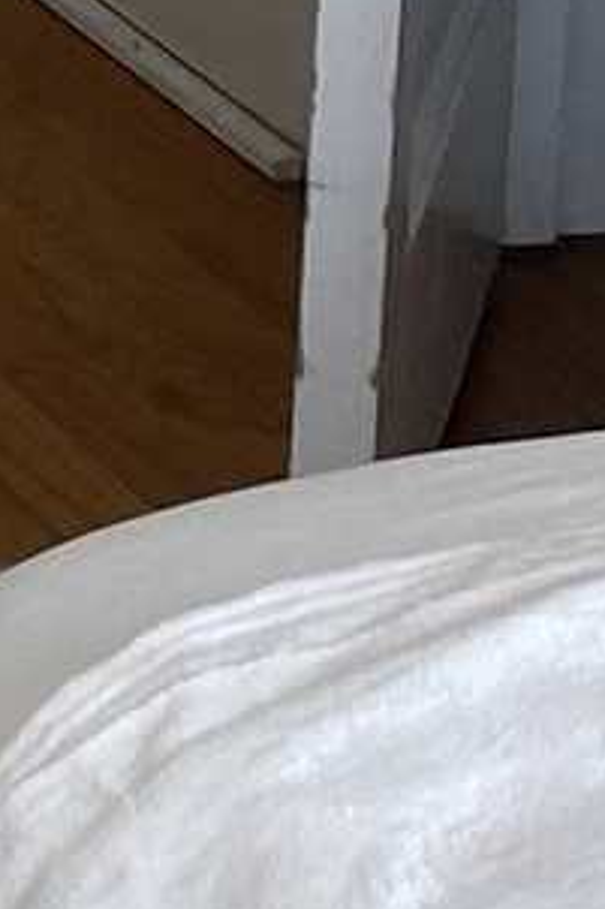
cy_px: -1336
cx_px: -2128
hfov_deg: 4.4
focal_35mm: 275
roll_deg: +0.2
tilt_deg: -8.5
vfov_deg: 7.0
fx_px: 6940
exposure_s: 1/120
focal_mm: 4.25
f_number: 1.8
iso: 50
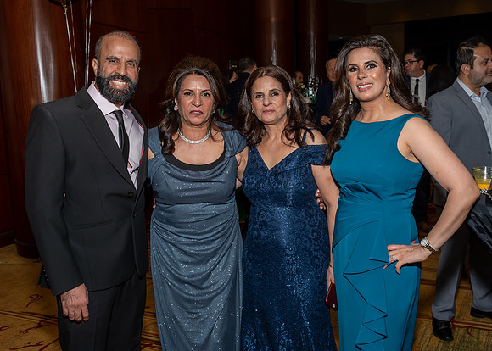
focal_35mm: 41
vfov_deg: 34.0
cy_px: 169
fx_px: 574
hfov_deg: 46.4
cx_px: 263
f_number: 6.3
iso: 500
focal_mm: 23
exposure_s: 1/250
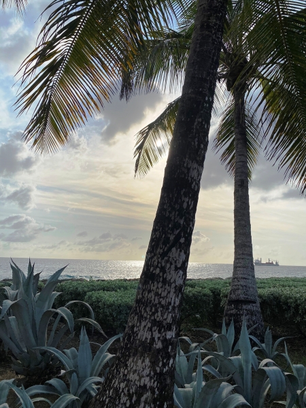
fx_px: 306
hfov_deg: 53.1
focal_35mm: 26
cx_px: 153
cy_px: 204
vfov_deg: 67.3
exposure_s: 1/7692
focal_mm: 4.25
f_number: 1.8
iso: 32
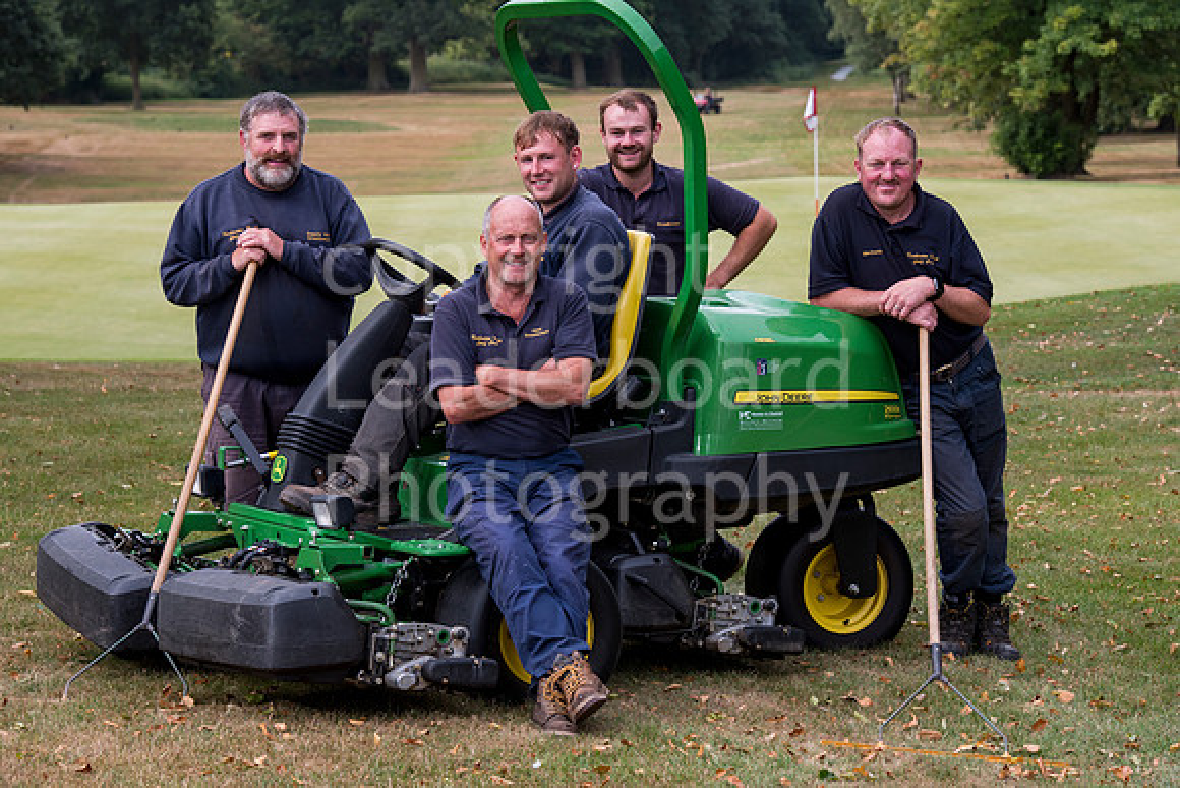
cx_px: 590
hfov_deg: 18.6
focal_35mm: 110
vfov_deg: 12.5
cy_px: 394
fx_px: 3606
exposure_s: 1/200
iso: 400
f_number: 8
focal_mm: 110
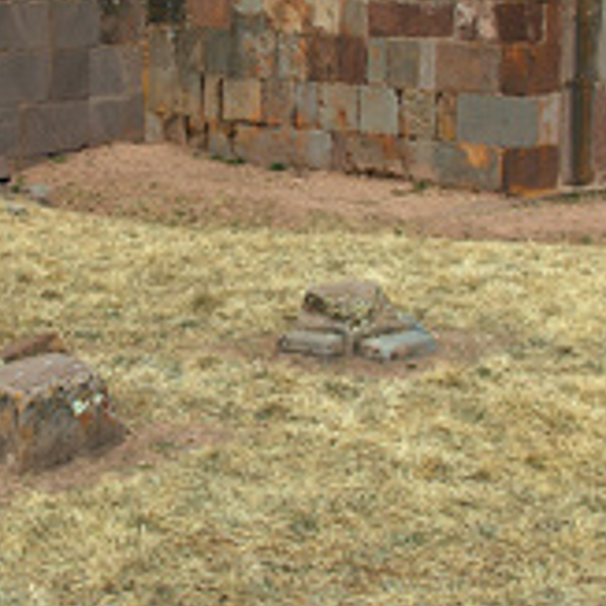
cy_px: 78
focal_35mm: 78
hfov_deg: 22.1
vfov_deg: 21.8
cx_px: 223
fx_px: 1545
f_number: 6.7
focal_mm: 7.6
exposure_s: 1/302
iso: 100
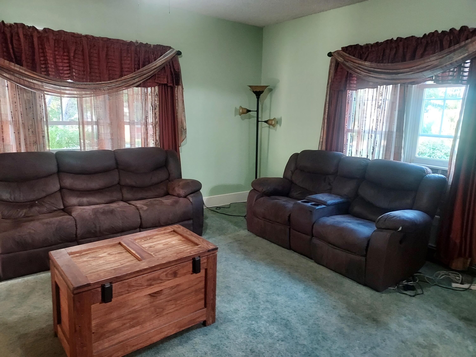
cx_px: 238
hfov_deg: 71.6
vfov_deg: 56.8
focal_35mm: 24
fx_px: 330
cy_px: 178
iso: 500
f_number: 1.8
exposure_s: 1/24
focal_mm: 4.6
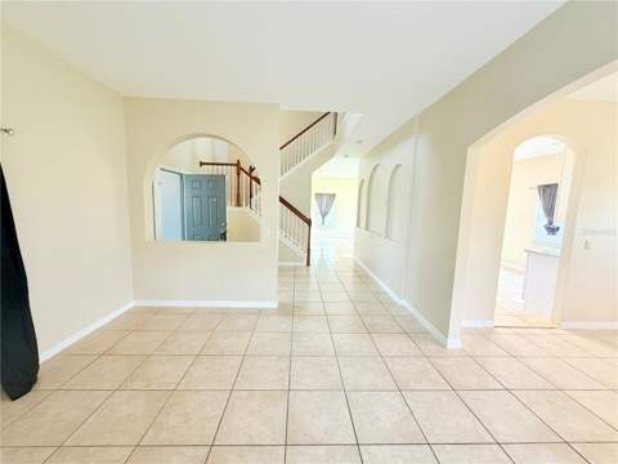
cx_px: 309
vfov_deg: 85.7
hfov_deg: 102.1
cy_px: 232
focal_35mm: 14
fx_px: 250
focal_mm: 2.22
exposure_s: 1/60
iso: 200
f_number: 2.2
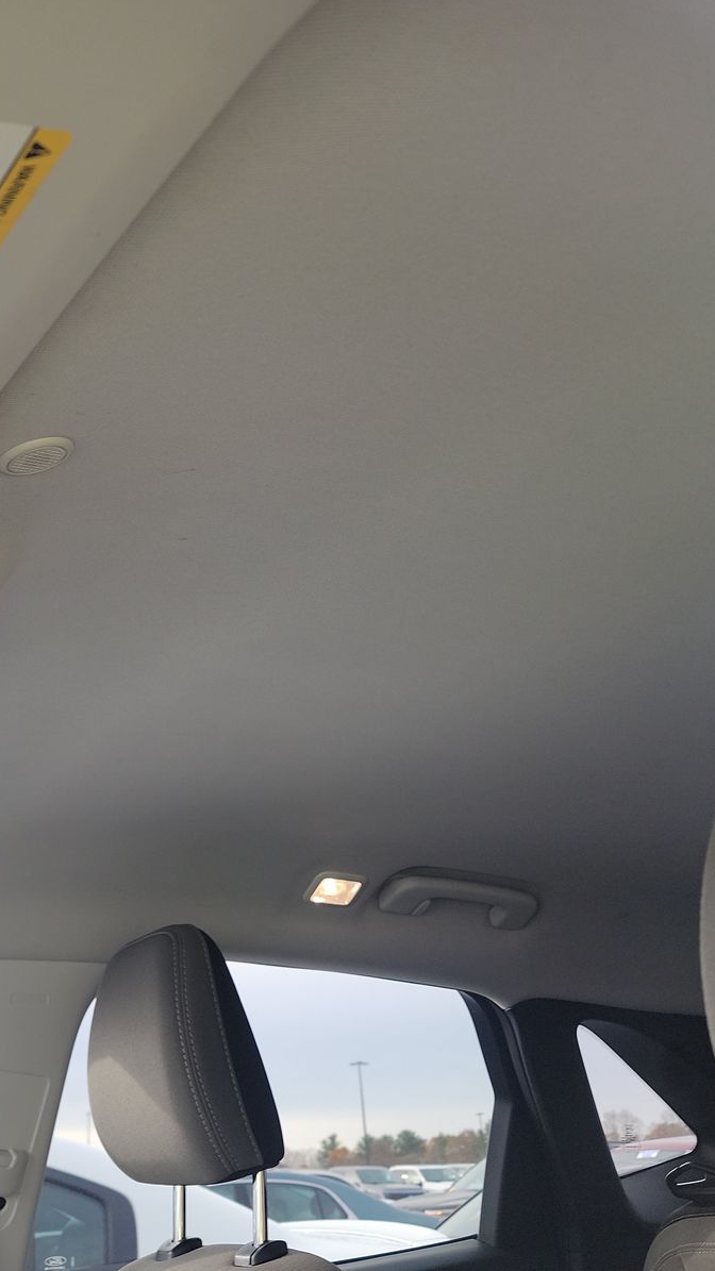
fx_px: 1180
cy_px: 635
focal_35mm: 35
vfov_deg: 56.6
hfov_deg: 33.2
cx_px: 196
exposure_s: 1/59
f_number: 1.8
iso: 52
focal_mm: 6.7
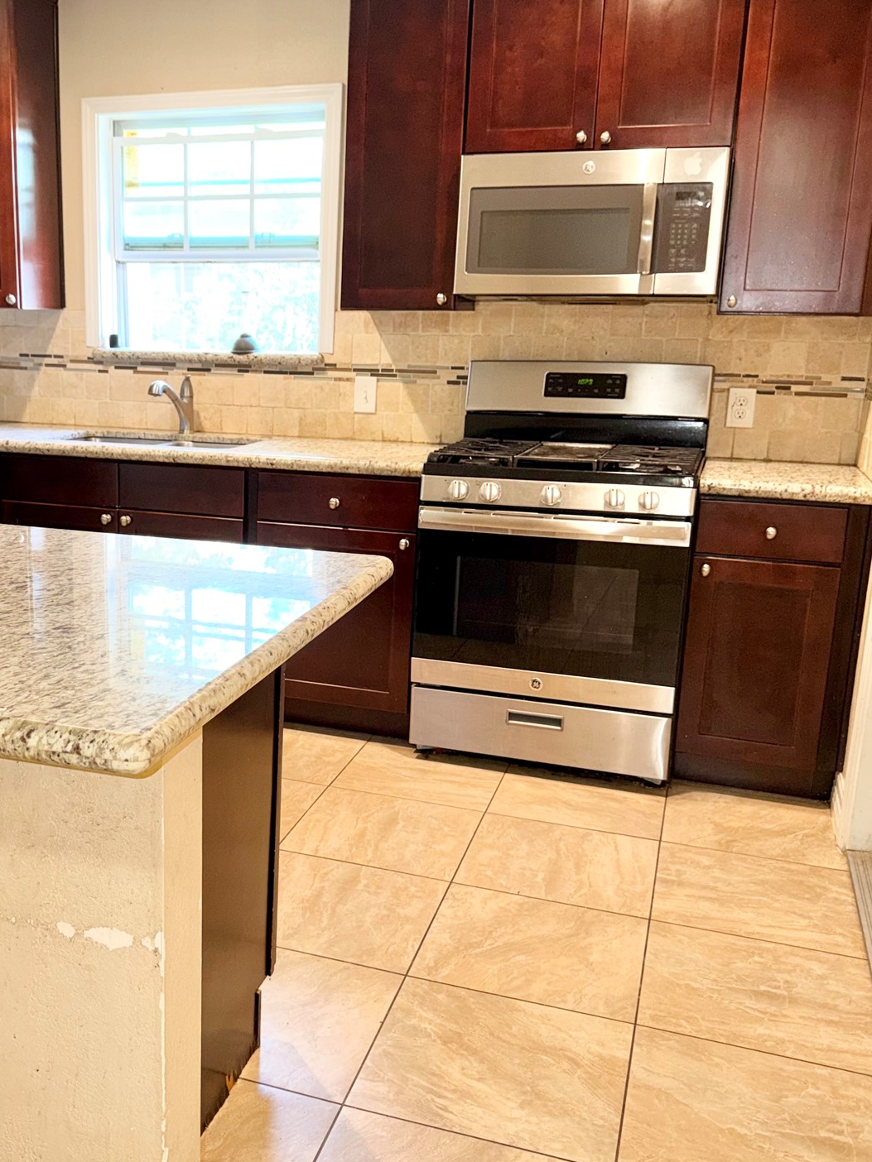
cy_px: 588
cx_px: 246
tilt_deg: -13.2
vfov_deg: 52.6
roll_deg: -1.1
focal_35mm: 35
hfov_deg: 39.9
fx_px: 1176
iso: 80
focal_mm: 6.76
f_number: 1.78
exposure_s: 1/18
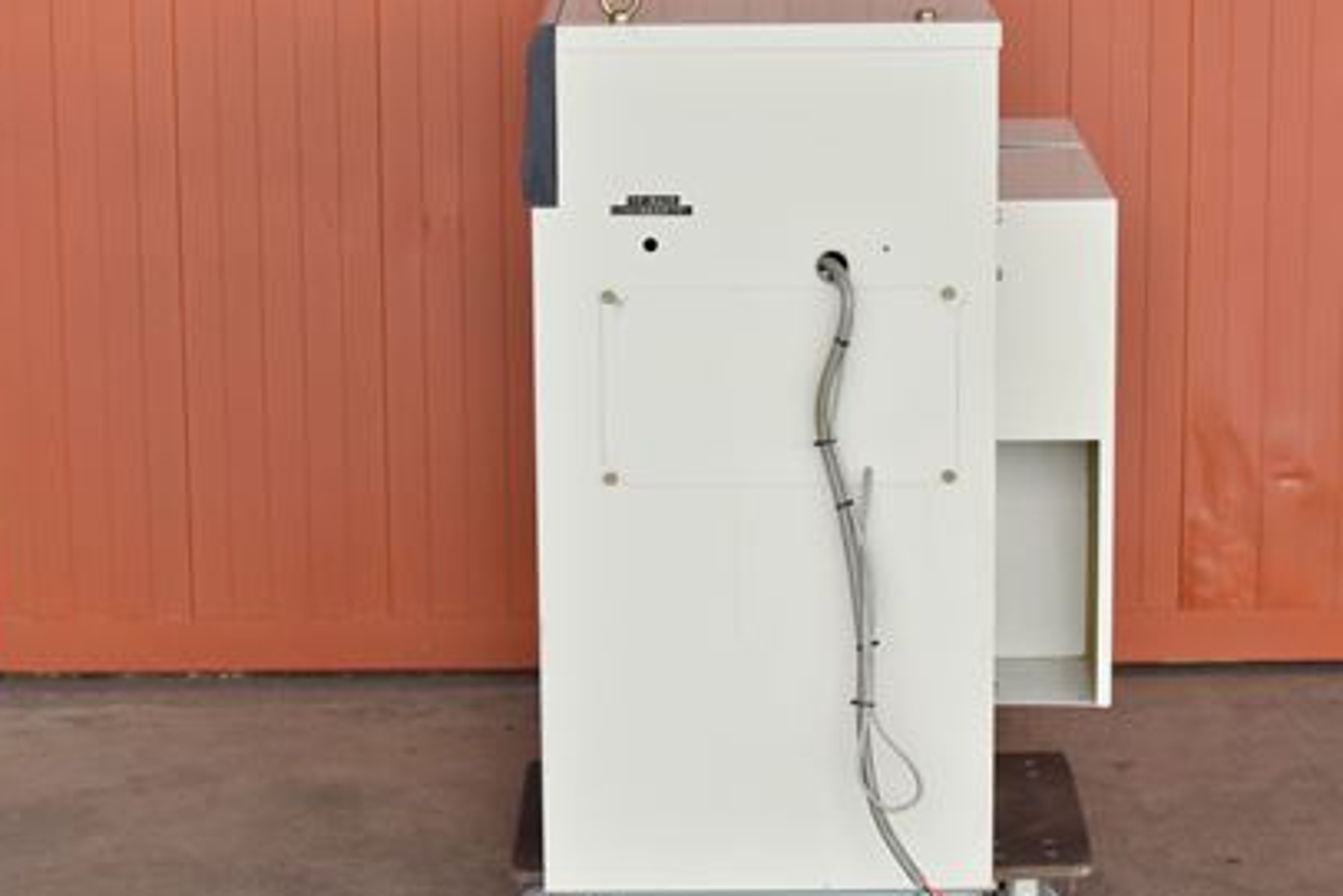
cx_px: 741
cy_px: 463
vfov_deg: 13.5
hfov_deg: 20.1
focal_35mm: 102
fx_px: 3792
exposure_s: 1/640
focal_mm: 55
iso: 1250
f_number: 6.3
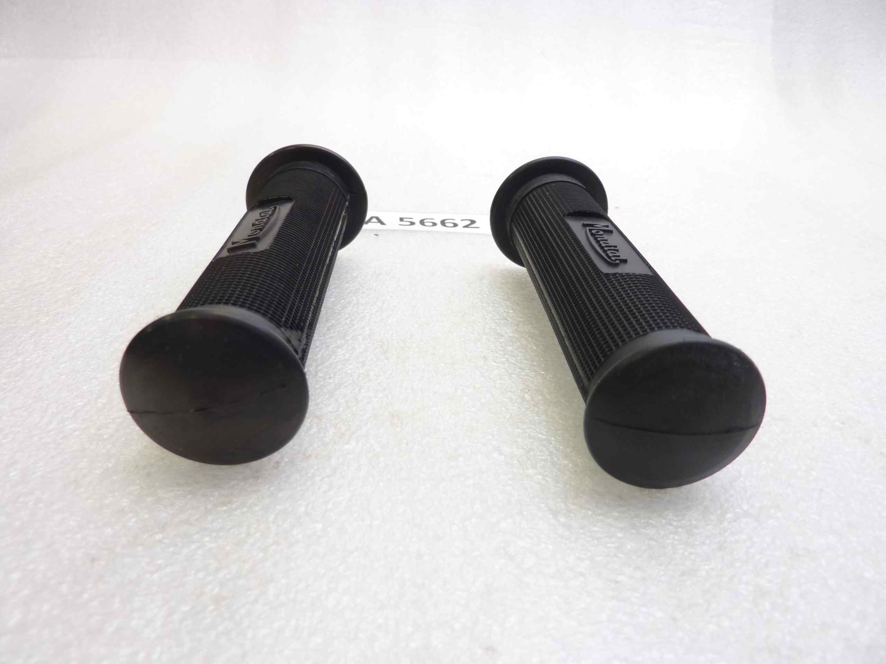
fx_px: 640
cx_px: 443
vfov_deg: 54.9
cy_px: 332
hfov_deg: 69.4
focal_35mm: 25
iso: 80
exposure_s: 1/10
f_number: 3.3
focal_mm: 4.1
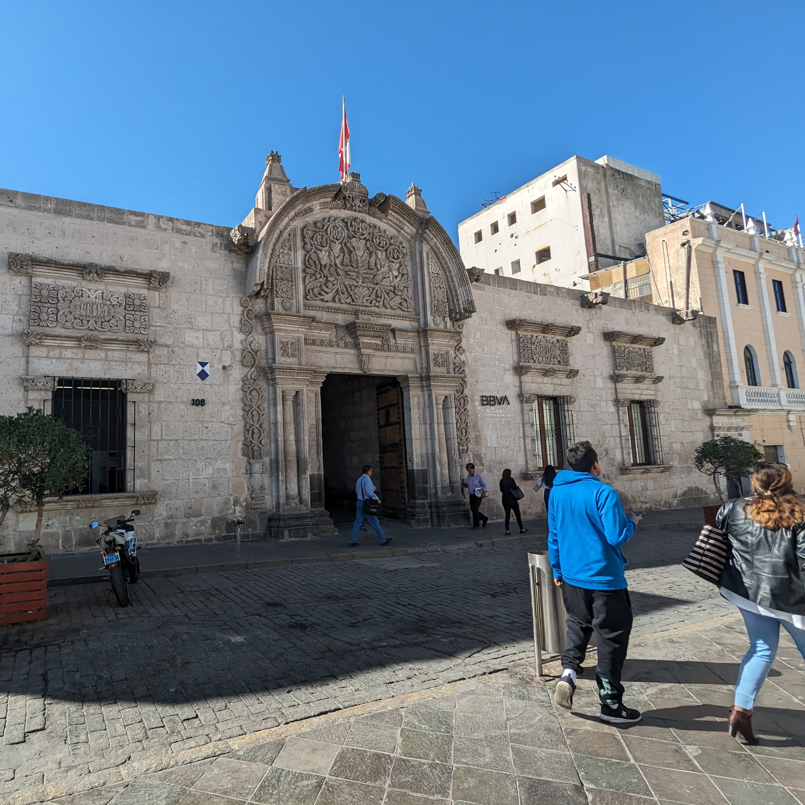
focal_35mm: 19
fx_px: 500
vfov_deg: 77.7
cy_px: 401
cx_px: 287
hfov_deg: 75.9
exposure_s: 1/1610
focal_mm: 2.35
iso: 50
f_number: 2.2
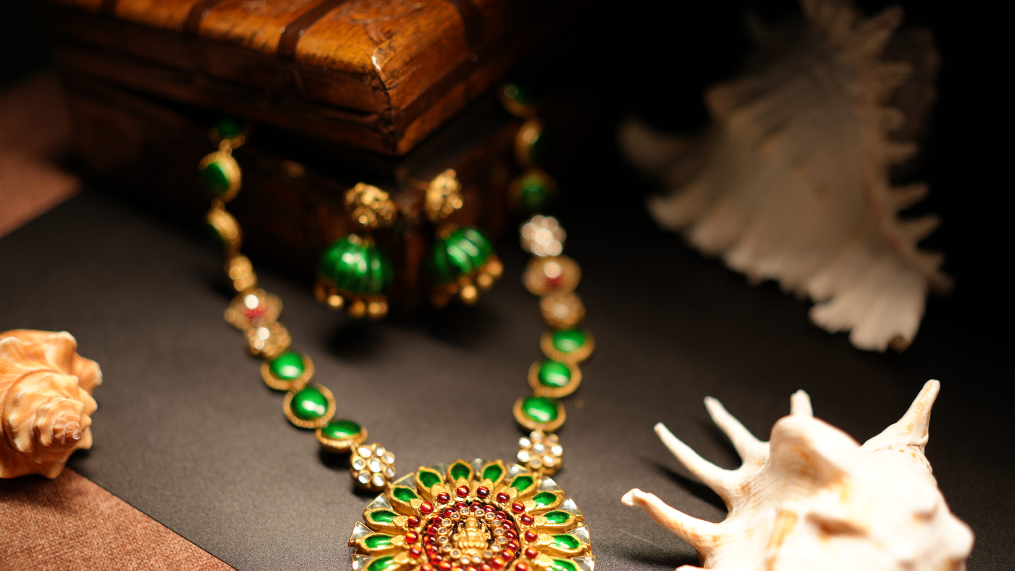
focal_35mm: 42
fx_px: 1130
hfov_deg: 48.4
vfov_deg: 28.2
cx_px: 507
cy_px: 380
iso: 100
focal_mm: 35
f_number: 1.4
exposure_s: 1/160
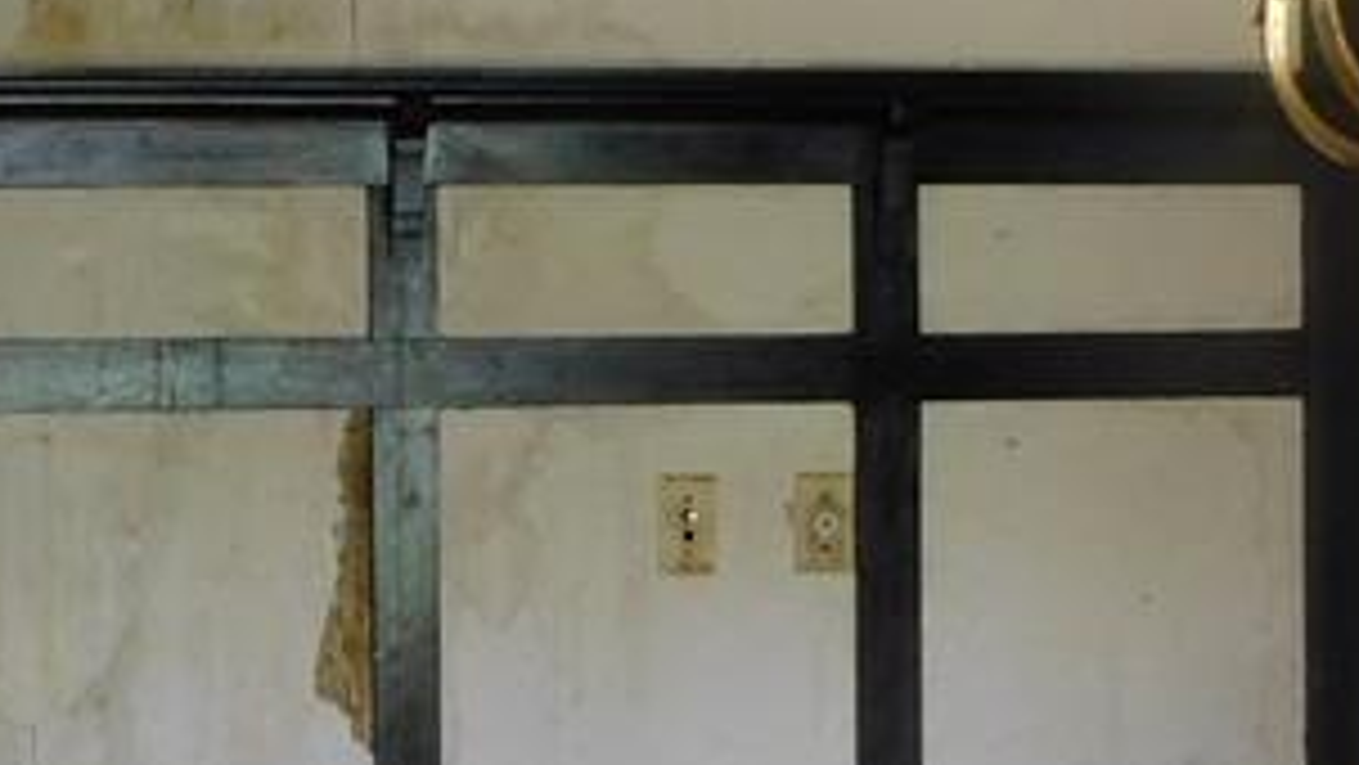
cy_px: 400
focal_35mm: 85
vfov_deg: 14.2
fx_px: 3064
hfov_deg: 23.6
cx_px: -94
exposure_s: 1/30
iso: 280
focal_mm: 4
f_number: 3
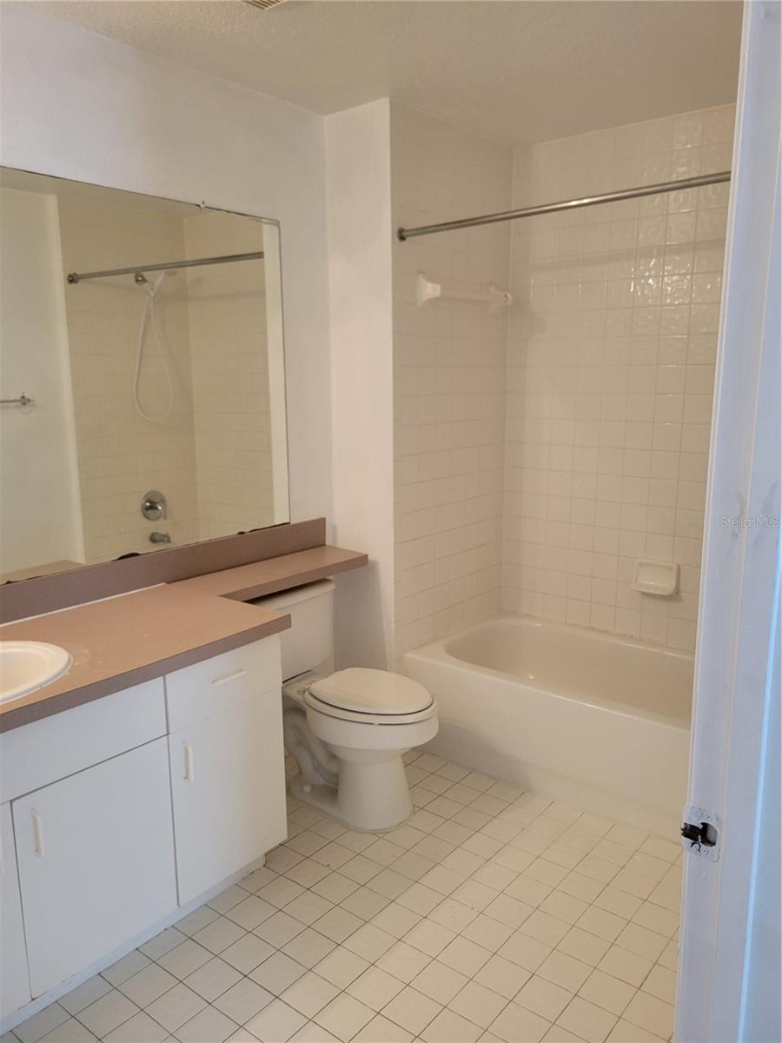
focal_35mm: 26
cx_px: 391
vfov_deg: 67.3
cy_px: 522
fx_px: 783
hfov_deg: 53.1
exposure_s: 1/40
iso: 200
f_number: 1.8
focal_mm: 5.4
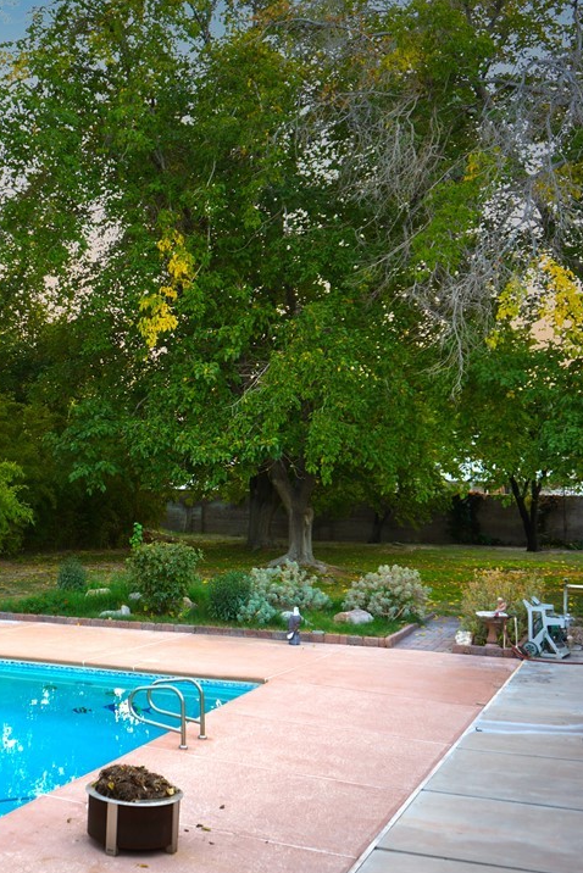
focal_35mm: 47
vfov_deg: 41.9
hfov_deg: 27.5
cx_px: 41
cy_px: 435
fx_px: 1141
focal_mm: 31
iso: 64
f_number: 4
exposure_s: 1/40
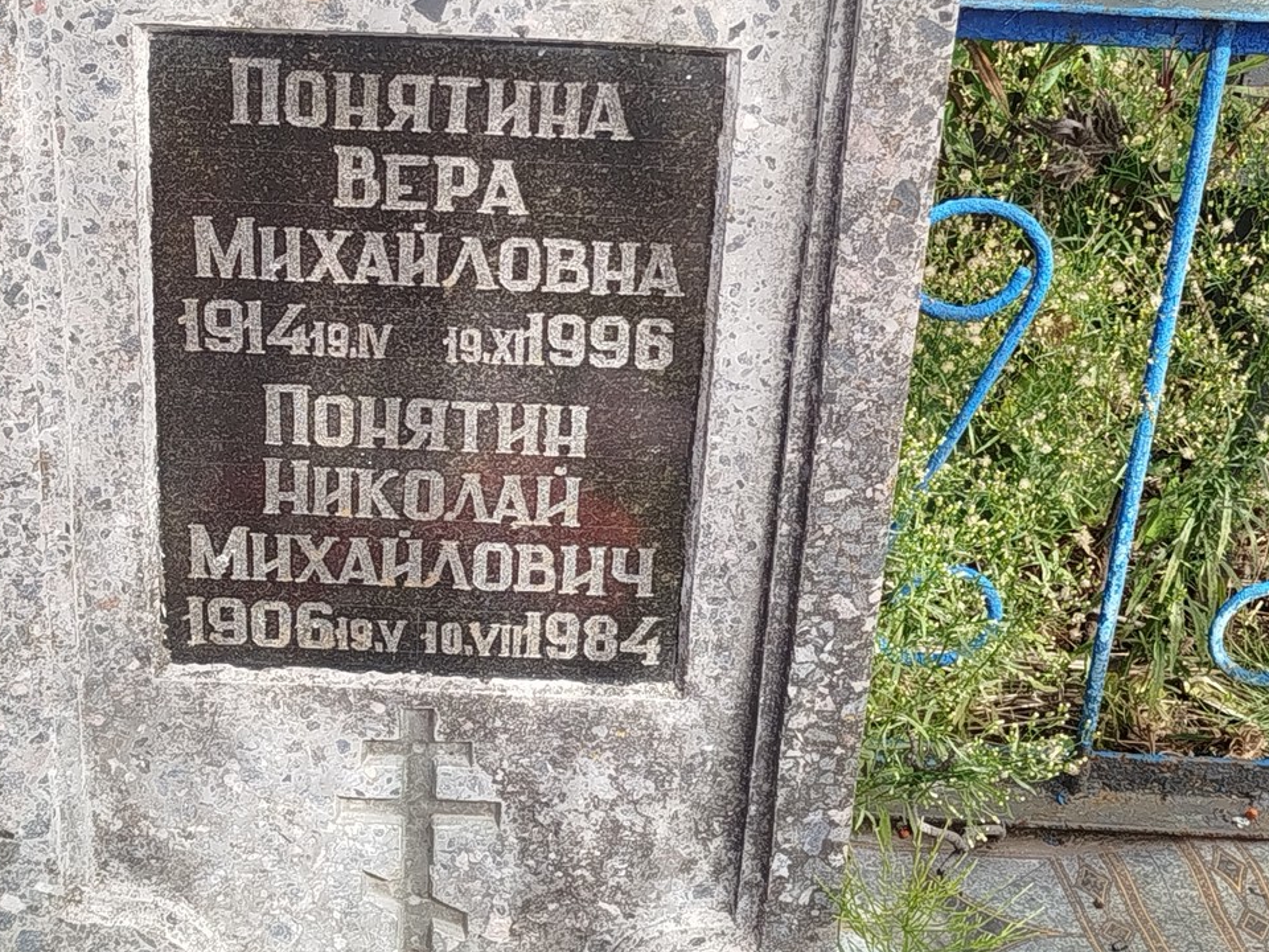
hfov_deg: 27.0
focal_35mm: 72
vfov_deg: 20.3
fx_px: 2639
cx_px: 490
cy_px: 270
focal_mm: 5.31
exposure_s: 1/361
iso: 50
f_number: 1.7
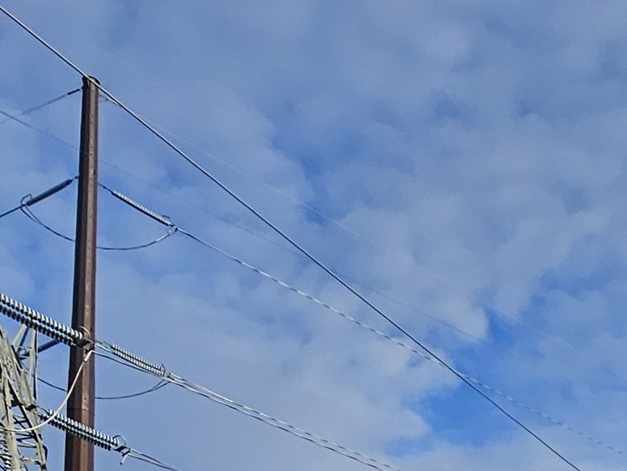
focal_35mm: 67
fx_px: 1214
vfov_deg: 16.2
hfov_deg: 27.1
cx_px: 646
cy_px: 980
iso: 50
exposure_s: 1/2671
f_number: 2.2
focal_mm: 2.2
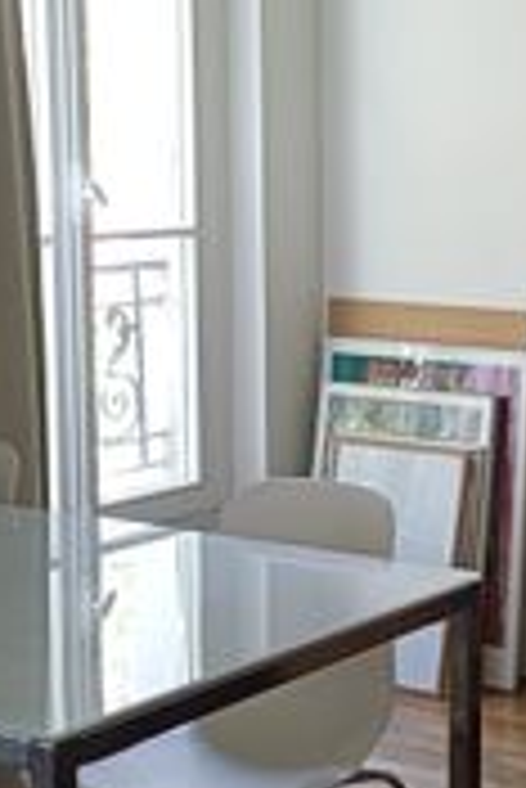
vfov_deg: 22.8
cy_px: 396
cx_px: 495
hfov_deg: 15.2
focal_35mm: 89
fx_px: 1947
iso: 250
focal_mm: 4.65
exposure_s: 1/50
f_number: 1.8
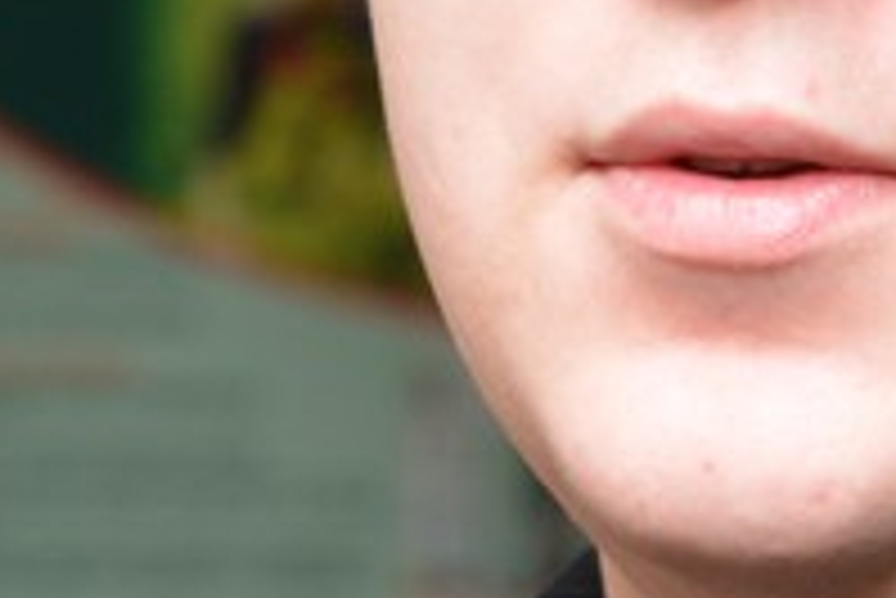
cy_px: -486
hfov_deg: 5.2
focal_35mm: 398
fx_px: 9913
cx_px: 842
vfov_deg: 3.4
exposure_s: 1/60
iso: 500
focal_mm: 66
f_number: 5.6
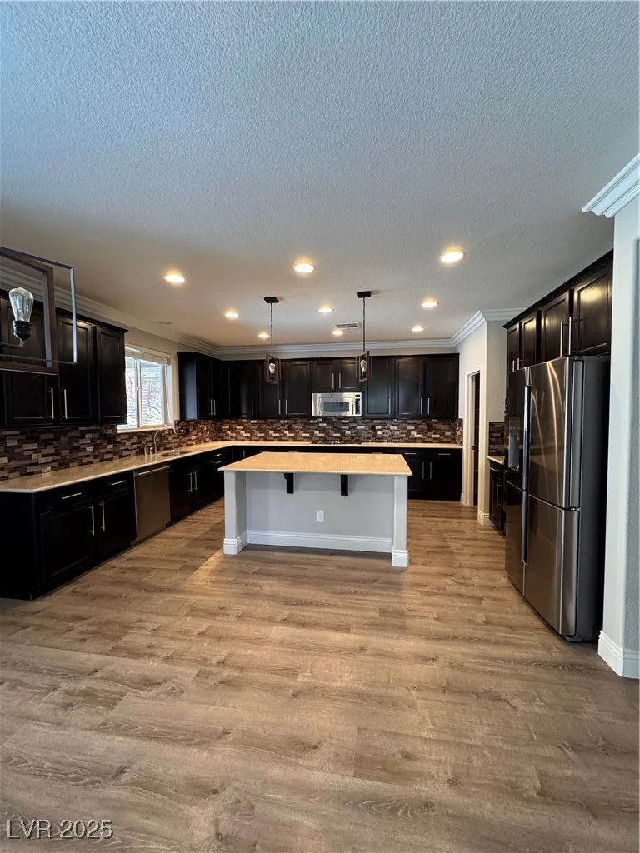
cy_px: 426
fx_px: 345
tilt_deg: -3.2
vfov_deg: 102.1
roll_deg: +0.9
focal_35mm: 14
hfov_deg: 85.7
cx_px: 320
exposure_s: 1/60
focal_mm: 2.22
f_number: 2.2
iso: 250
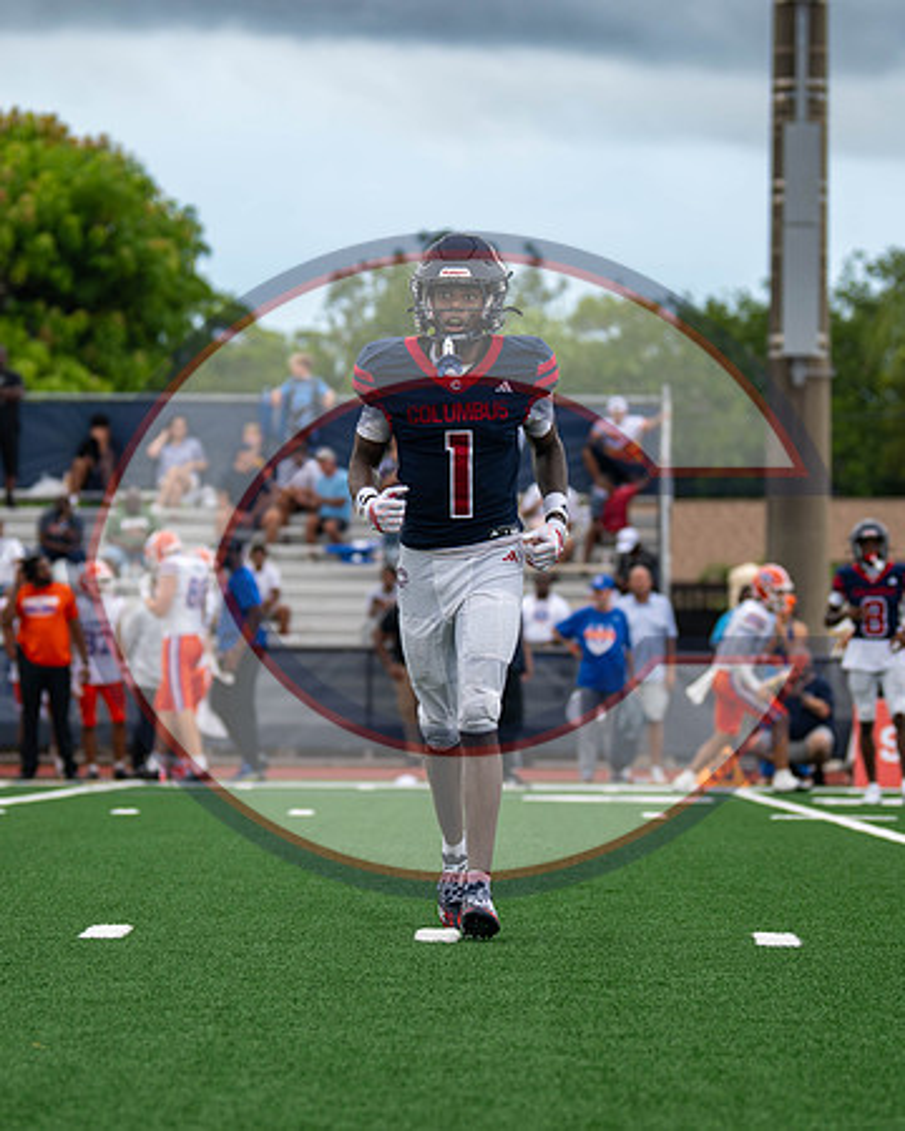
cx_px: 429
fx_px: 6591
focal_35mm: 197
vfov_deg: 9.8
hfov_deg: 7.9
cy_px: 570
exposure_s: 1/1000
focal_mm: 102
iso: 125
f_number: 2.8
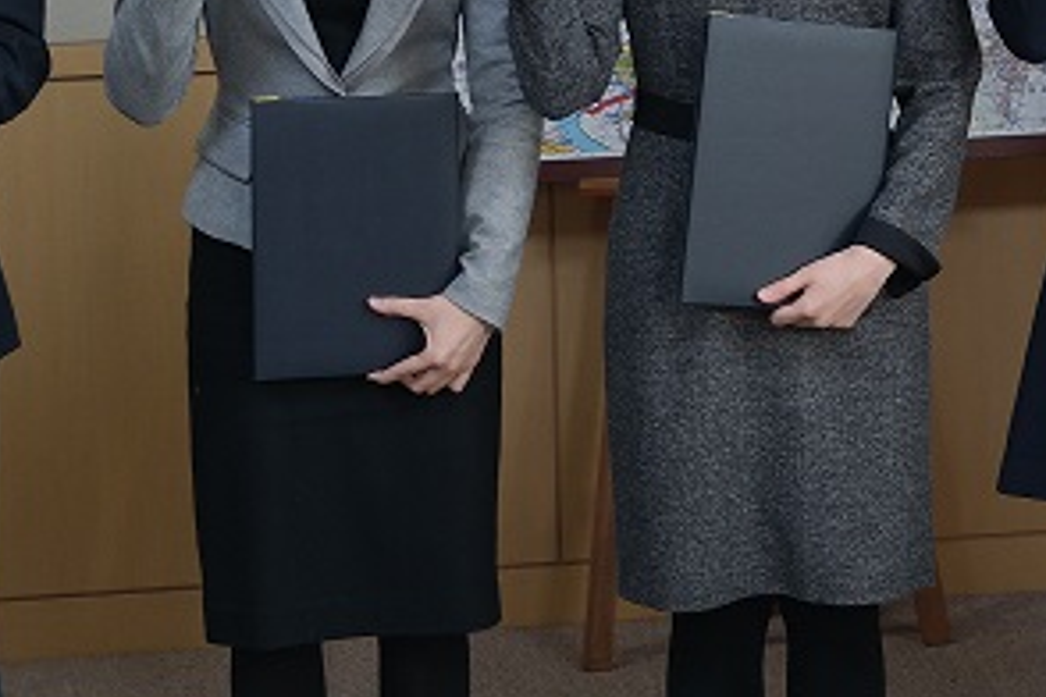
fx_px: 2644
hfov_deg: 22.2
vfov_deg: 14.7
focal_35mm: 91
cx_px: 736
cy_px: -68
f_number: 4
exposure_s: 1/50
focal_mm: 24
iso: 400
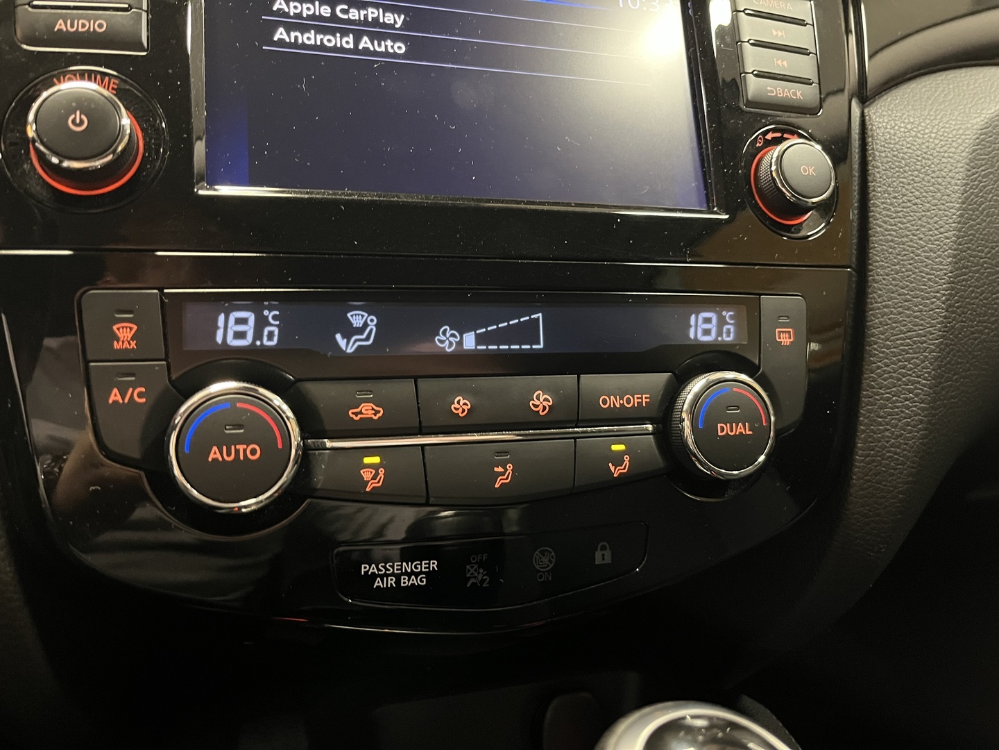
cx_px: 500
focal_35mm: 26
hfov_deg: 67.3
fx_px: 750
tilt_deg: -18.6
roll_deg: -4.9
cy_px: 375
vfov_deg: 53.1
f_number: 1.6
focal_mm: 5.1
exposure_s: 1/28
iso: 800
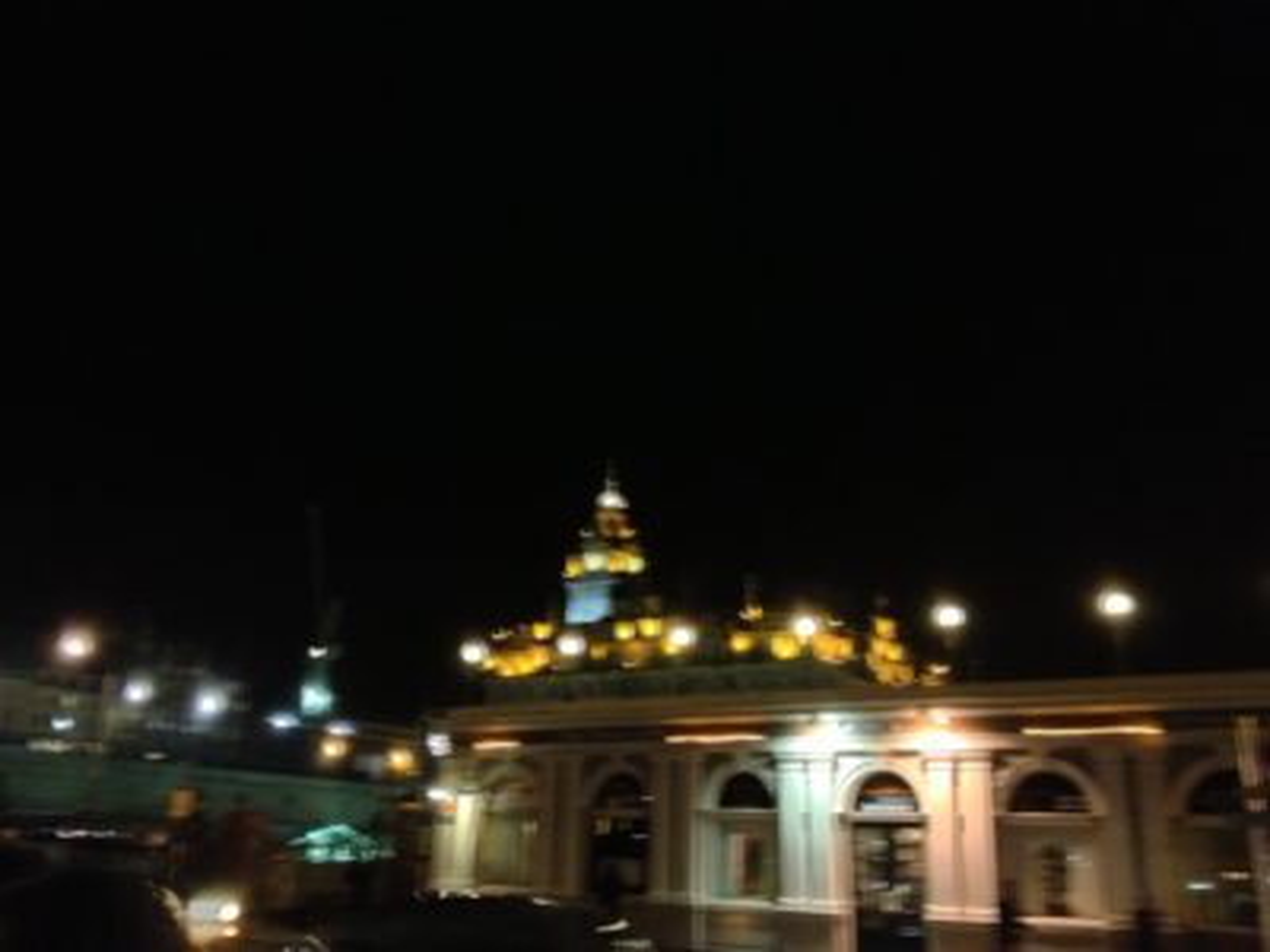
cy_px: 476
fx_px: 1284
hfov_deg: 52.6
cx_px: 635
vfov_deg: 40.7
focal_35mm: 35
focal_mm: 4.28
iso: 800
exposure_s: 1/15
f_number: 2.4
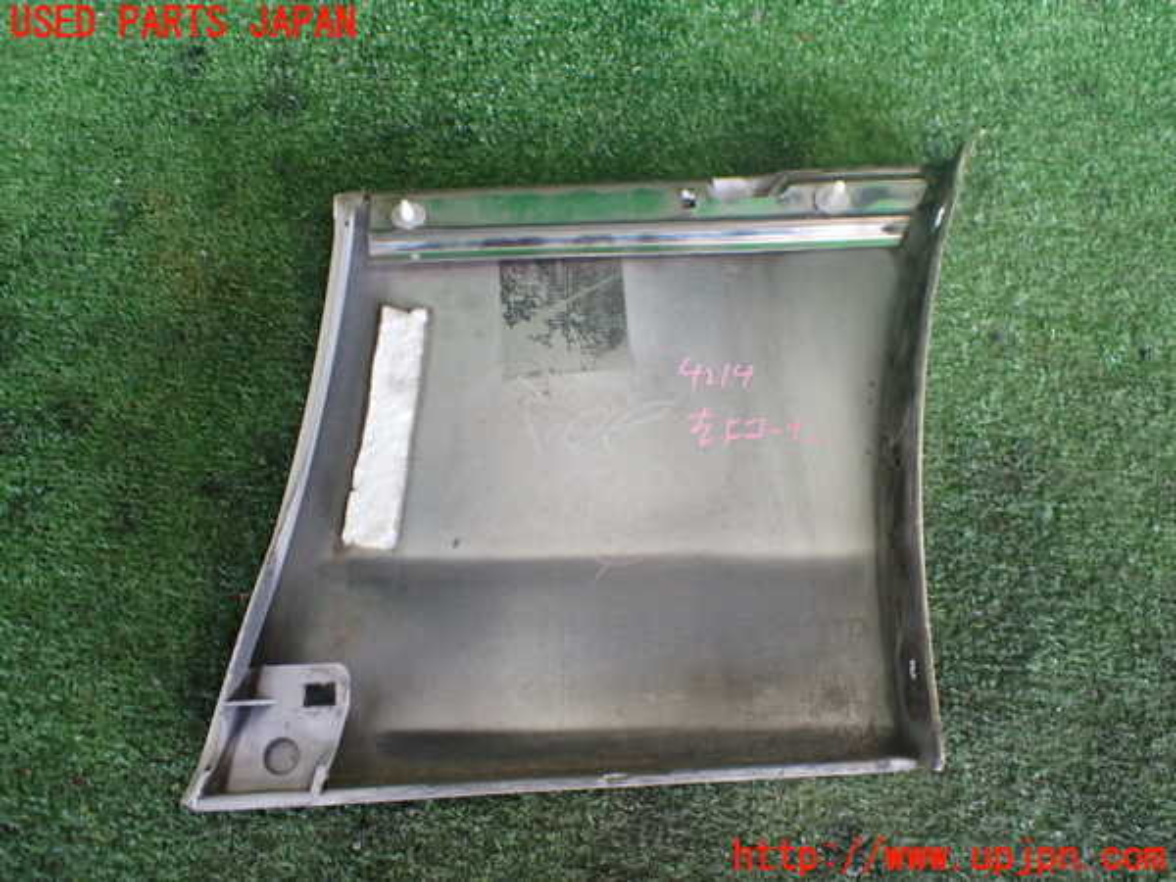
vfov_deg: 46.8
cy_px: 441
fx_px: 1019
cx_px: 588
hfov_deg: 60.0
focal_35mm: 30
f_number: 2.3
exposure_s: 1/125
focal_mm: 5.4
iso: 640
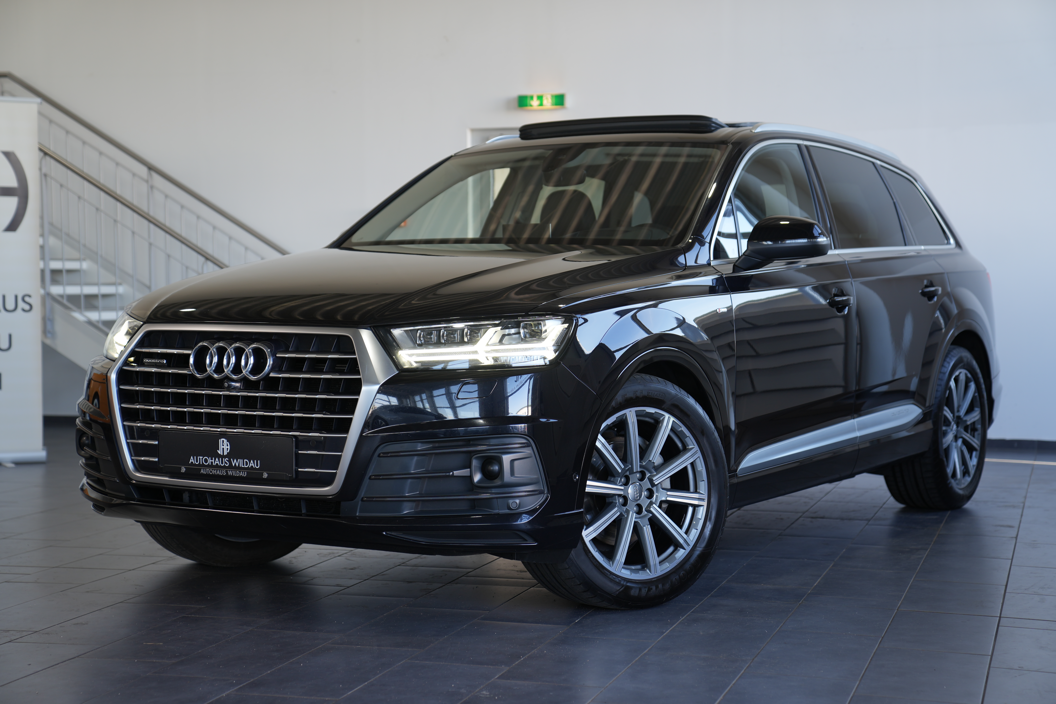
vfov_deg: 22.3
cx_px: 528
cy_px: 352
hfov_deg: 32.9
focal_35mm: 61
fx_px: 1789
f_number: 2.8
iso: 160
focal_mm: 61
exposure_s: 1/80
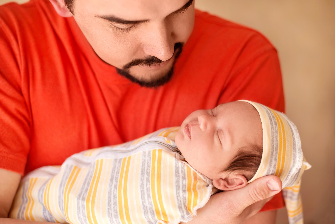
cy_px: 112
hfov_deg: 39.6
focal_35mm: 50
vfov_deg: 27.0
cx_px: 168
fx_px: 465
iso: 200
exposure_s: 1/250
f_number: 2.5
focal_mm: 50
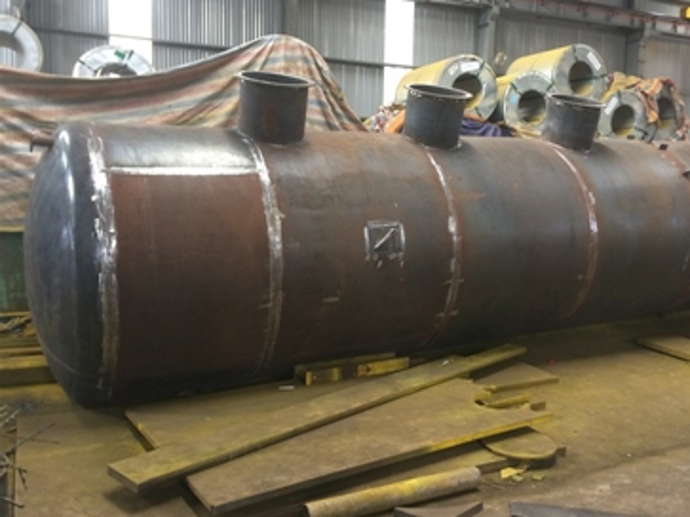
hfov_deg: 56.7
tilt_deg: -5.5
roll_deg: -1.0
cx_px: 378
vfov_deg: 44.1
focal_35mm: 32
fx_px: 638
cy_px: 236
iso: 125
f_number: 2.2
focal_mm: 4.15
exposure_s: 1/33
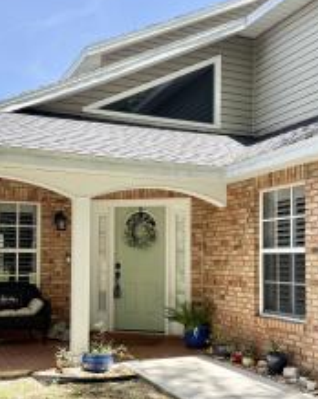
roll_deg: -0.7
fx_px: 507
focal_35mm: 43
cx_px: 154
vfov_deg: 42.6
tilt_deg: +1.0
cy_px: 247
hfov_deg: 34.8
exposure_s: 1/1522
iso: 100
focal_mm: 6.76
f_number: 1.78
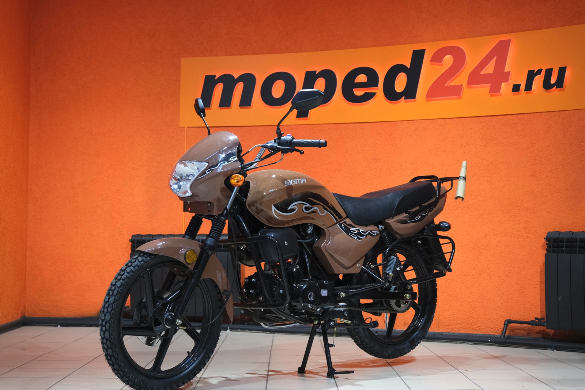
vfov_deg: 24.2
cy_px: 195
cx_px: 292
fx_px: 910
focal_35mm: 56
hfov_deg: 35.6
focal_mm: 37.6
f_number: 4
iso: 1600
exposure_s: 1/100
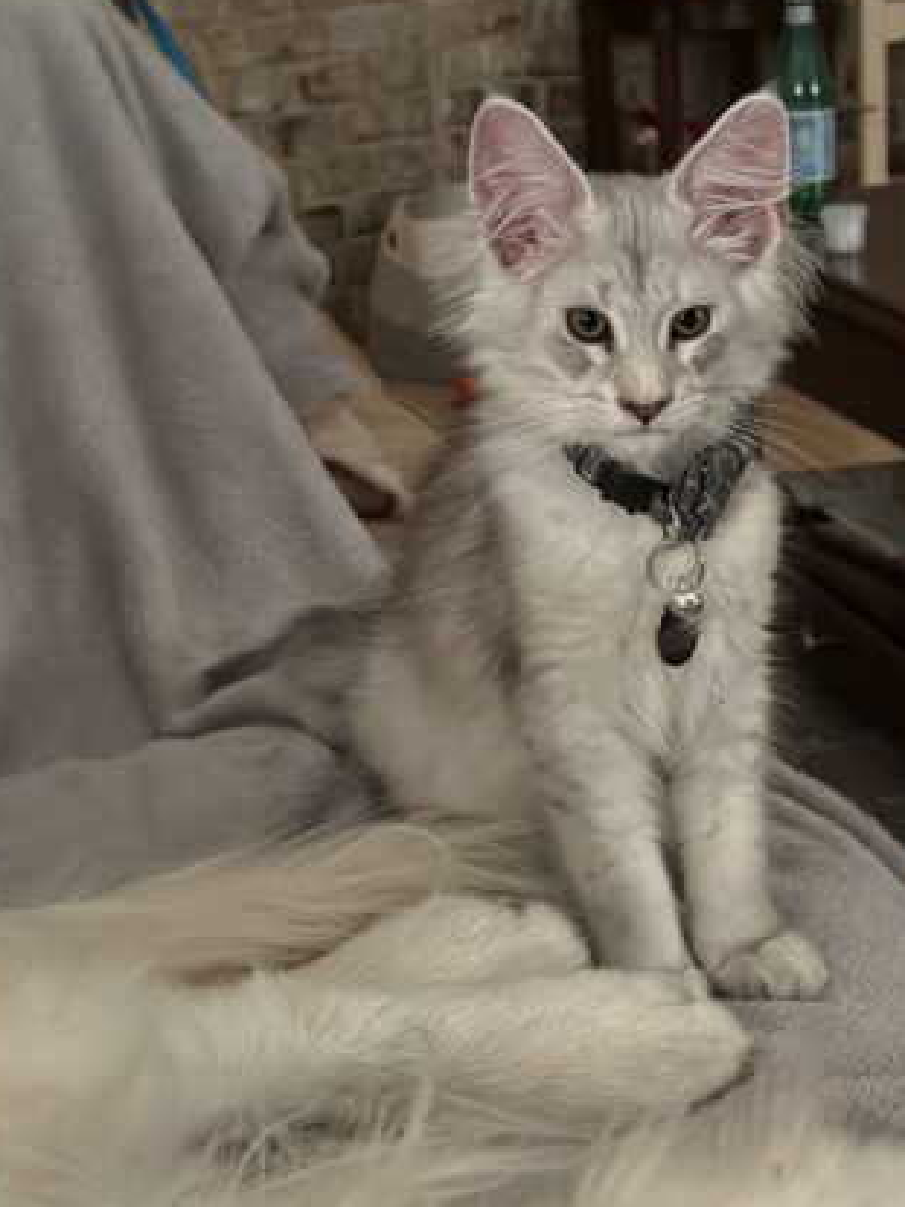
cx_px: 614
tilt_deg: -17.2
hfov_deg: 19.8
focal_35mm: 74
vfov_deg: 26.3
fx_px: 2581
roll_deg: +2.9
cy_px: 704
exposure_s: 1/30
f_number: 1.78
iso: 1000
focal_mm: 6.86
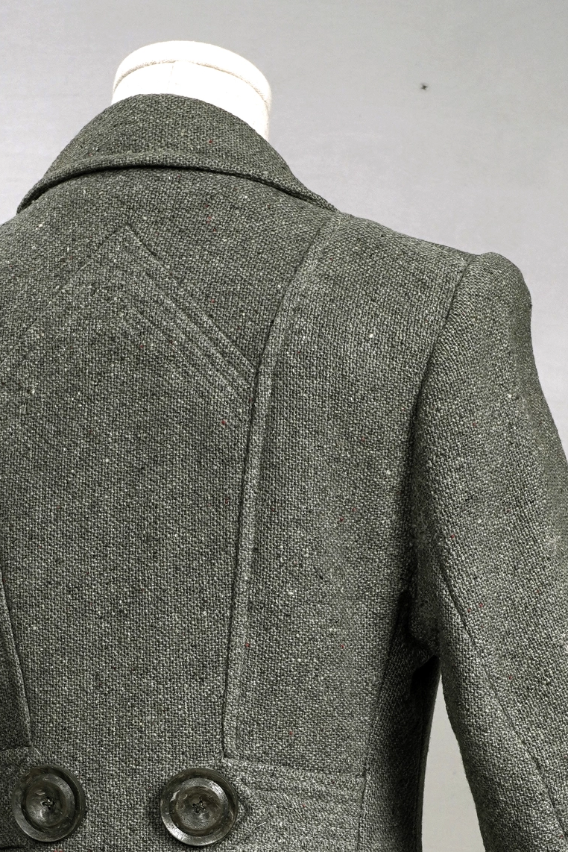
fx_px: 2862
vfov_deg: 16.2
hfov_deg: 11.3
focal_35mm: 121
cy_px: 1020
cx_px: 157
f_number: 8
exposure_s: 1/20
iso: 250
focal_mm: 32
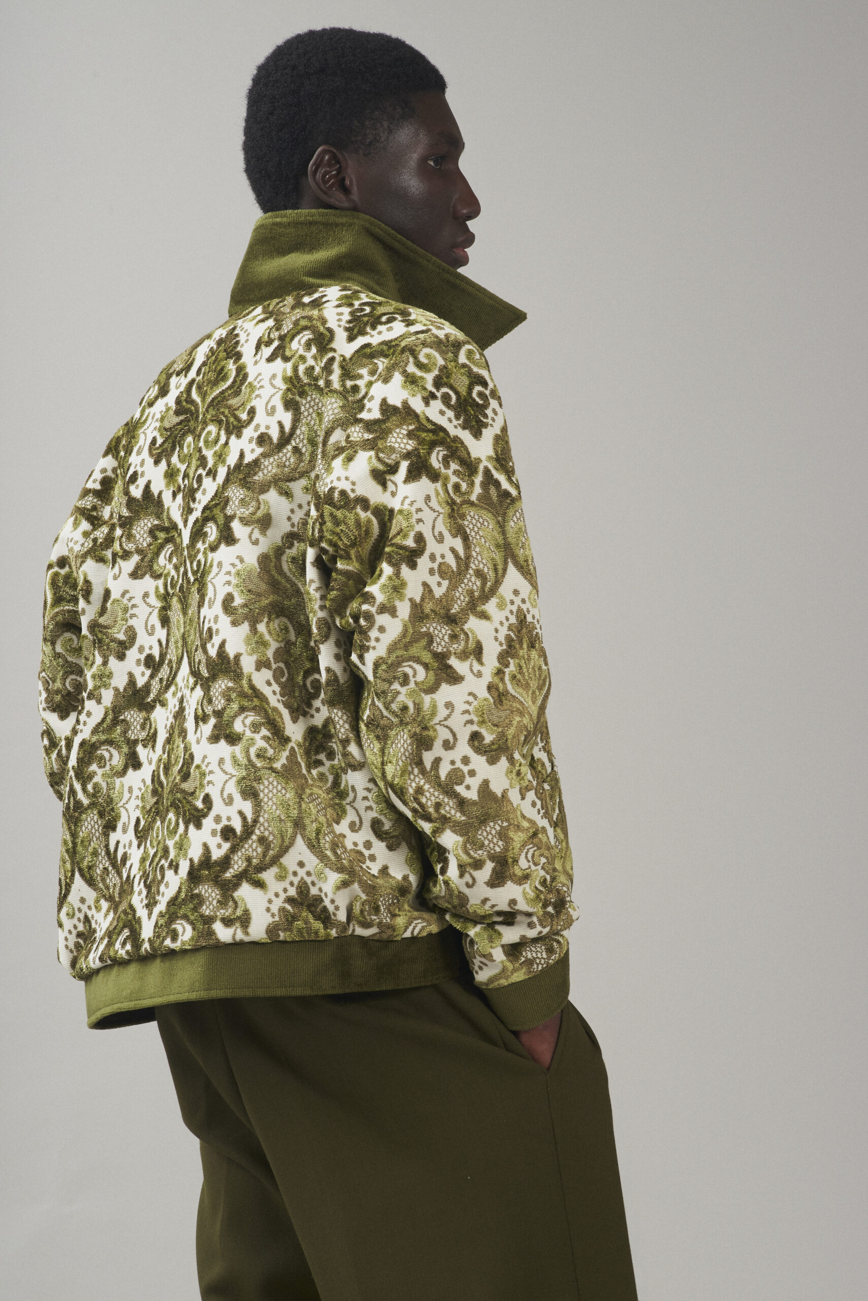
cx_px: 434
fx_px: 3794
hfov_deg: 13.1
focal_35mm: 105
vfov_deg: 19.4
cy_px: 650
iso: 200
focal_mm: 105
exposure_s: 1/160
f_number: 11
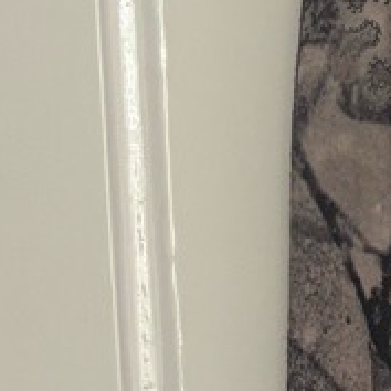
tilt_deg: -6.9
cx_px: 930
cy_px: 824
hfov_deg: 7.8
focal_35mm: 208
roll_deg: +0.7
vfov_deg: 8.0
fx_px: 2658
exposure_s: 1/63
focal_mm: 5.96
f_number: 1.6
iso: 125
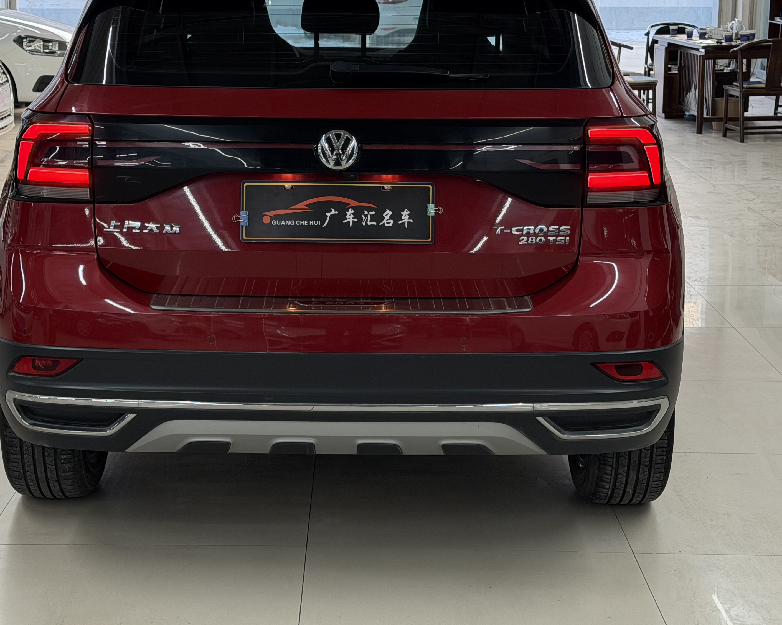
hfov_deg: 28.3
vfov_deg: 22.7
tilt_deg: -9.7
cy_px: 229
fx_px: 1551
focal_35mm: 67
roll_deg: -0.1
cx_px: 345
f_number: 1.78
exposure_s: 1/100
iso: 160
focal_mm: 6.76
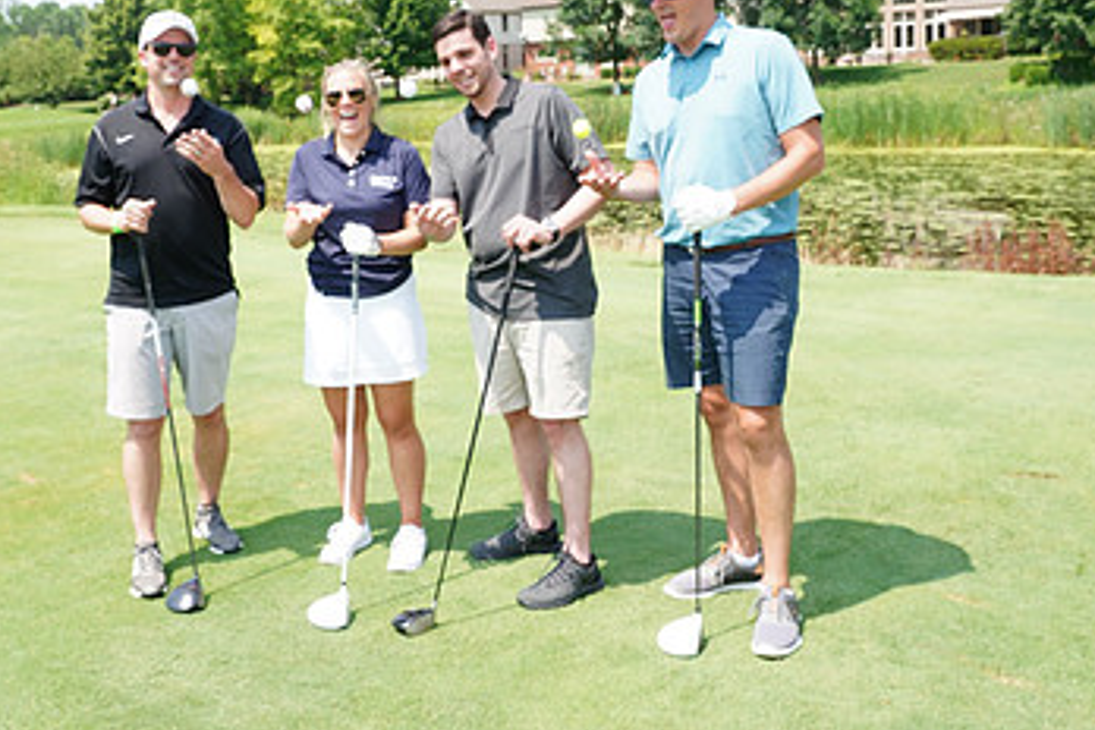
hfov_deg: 48.1
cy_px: 231
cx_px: 418
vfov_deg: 33.1
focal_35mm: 40
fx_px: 1217
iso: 250
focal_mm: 24
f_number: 9
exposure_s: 1/200
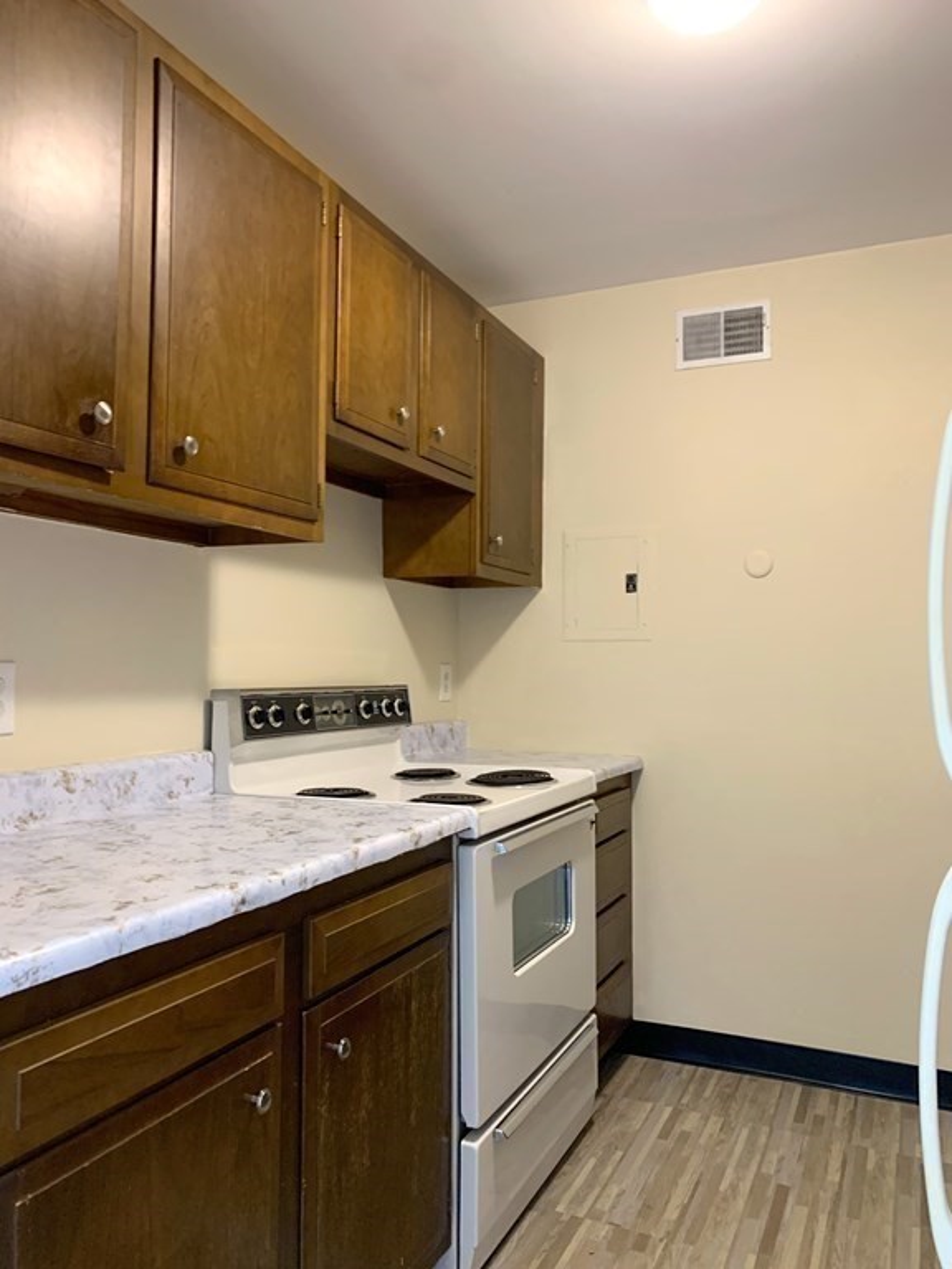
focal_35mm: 26
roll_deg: -0.7
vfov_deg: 67.3
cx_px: 476
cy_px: 634
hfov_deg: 53.1
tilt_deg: +3.4
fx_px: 953
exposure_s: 1/60
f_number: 1.8
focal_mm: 4.25
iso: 320
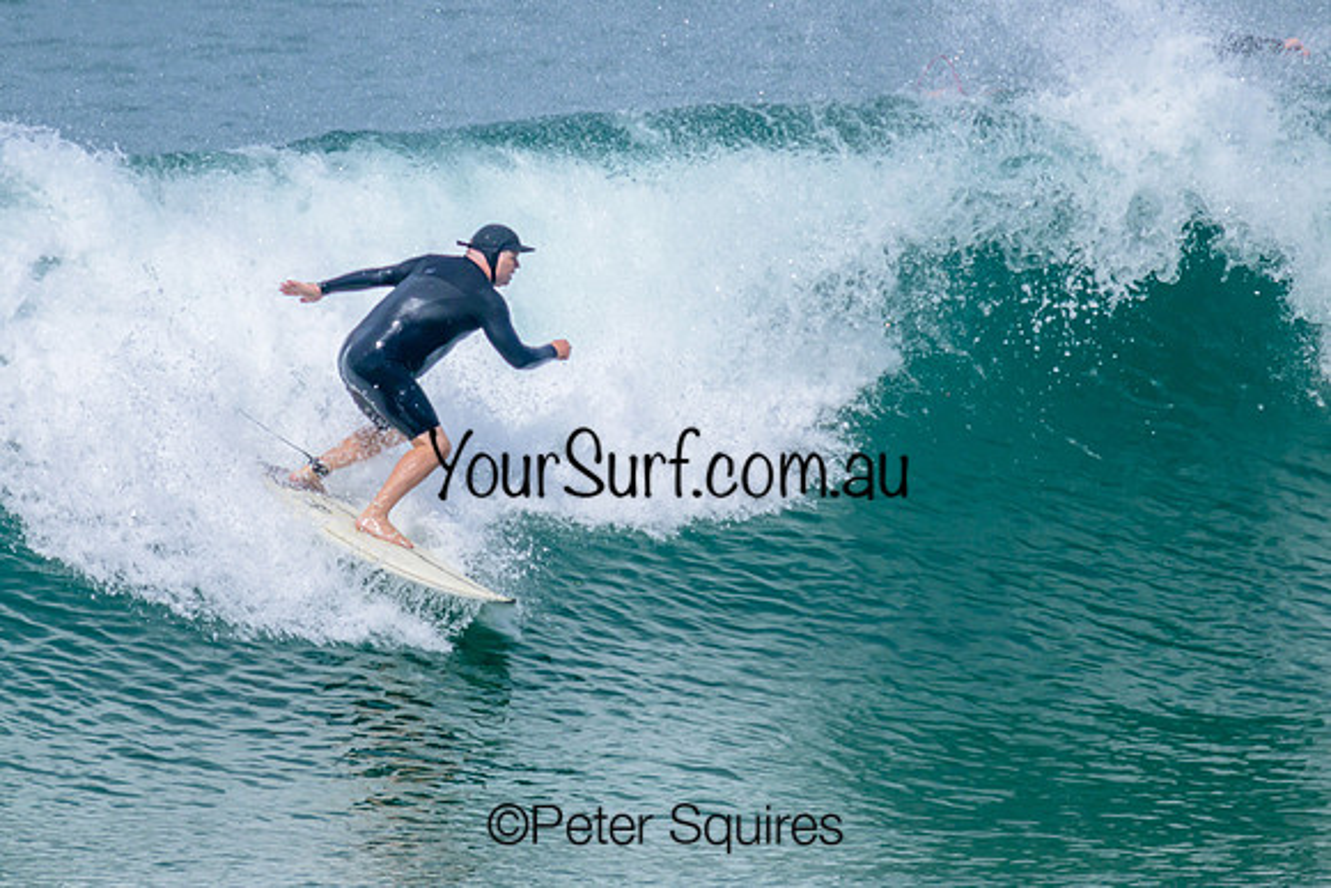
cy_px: 317
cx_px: 543
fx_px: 40474
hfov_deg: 1.9
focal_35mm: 1095
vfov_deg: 1.3
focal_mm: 800
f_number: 11
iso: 450
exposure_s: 1/2000
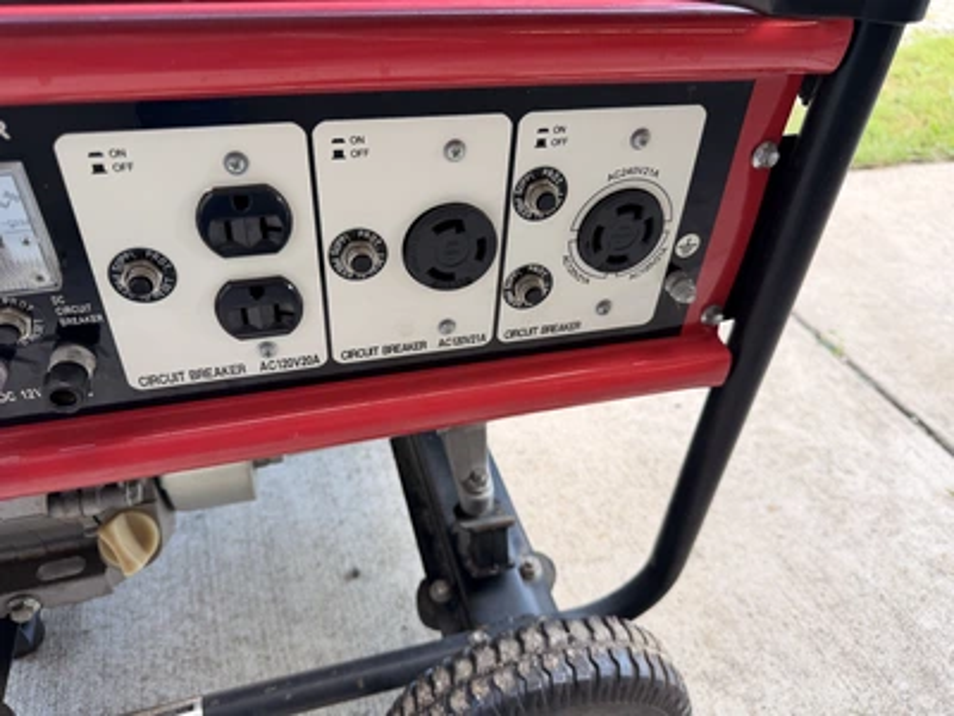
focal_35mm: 24
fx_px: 661
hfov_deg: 71.6
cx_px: 477
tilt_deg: -38.5
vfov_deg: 56.8
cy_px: 358
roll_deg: -1.7
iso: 64
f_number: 1.78
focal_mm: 6.76
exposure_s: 1/181
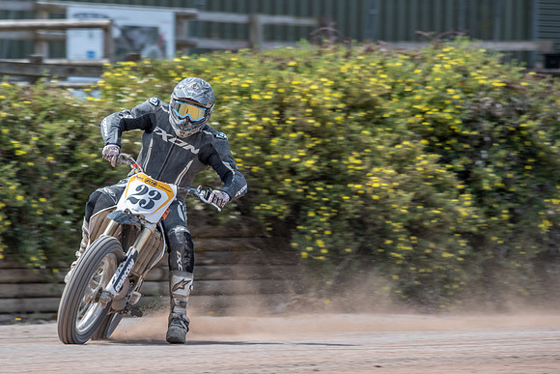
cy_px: 199
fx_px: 8689
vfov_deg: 2.5
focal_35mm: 558
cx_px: 192
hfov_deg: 3.7
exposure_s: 1/250
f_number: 8
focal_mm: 390
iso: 160
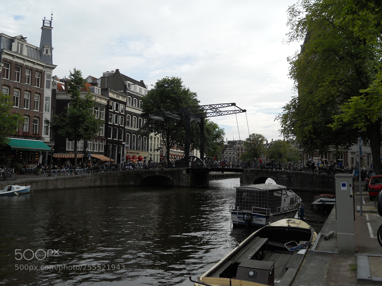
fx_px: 419
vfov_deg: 37.7
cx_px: 191
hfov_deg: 49.0
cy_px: 143
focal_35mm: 38
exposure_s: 1/640
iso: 80
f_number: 3.9
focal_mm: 6.9
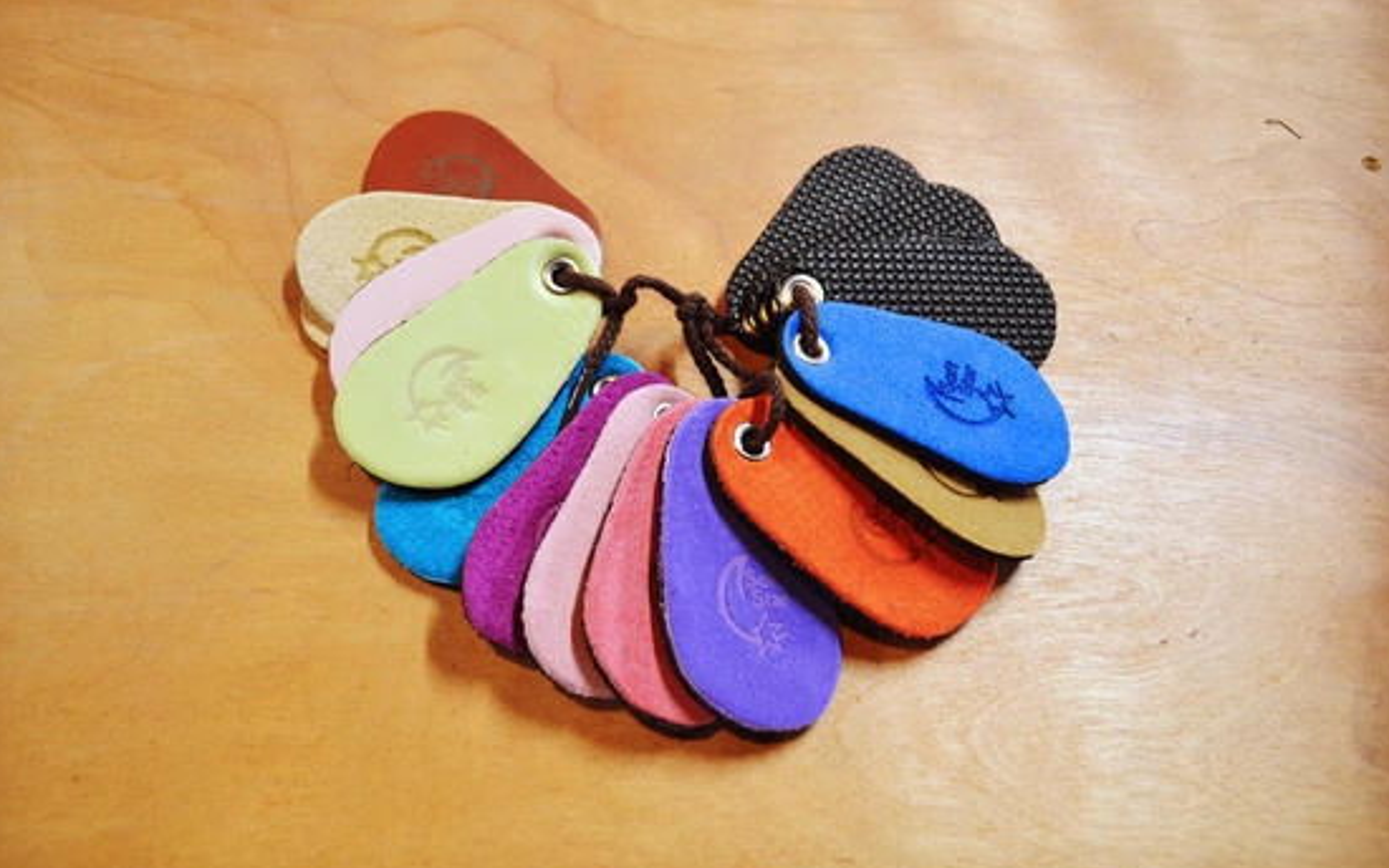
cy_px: 421
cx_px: 664
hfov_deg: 62.9
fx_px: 1136
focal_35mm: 30
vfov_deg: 41.9
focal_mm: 18
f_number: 3.5
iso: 2200
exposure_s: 1/60
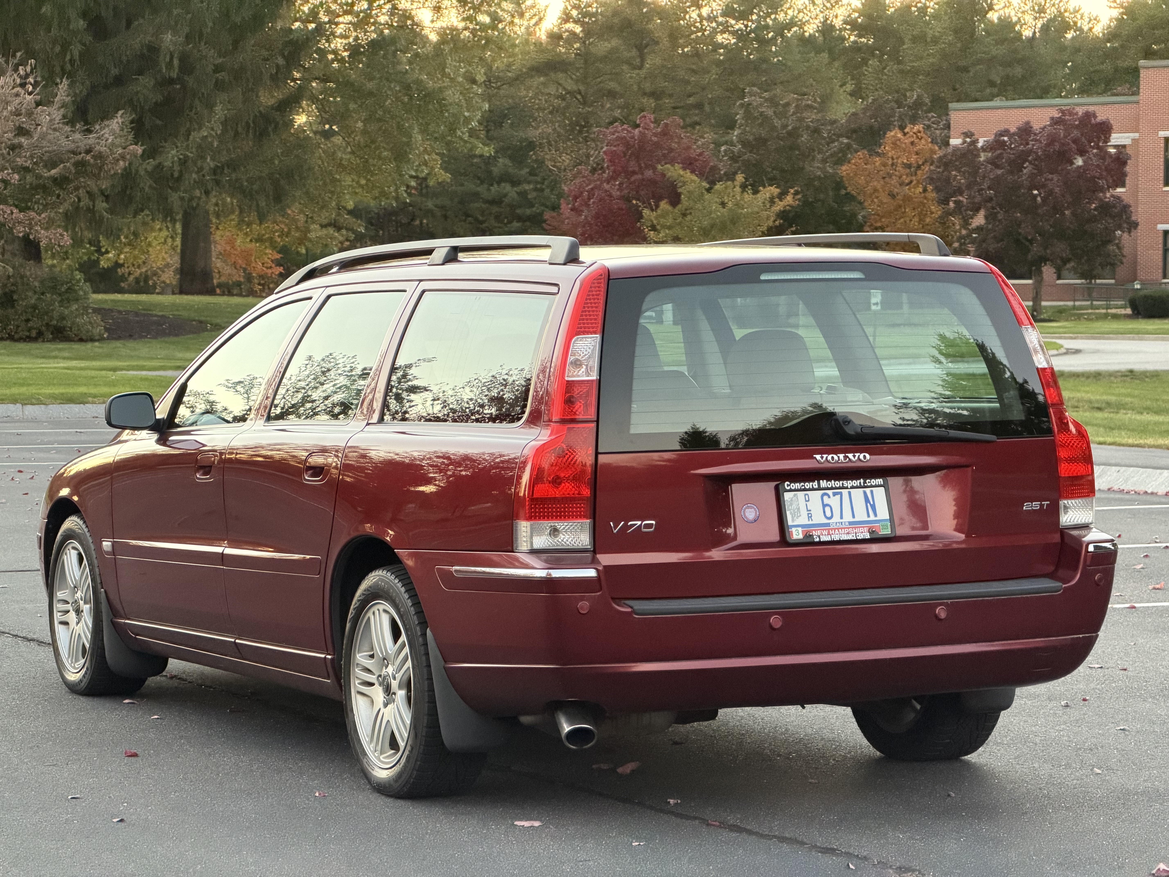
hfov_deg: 19.6
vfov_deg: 14.8
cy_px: 438
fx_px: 3377
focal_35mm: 100
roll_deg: -0.2
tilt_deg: -2.3
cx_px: 584
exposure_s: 1/81
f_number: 2.8
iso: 500
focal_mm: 16.89
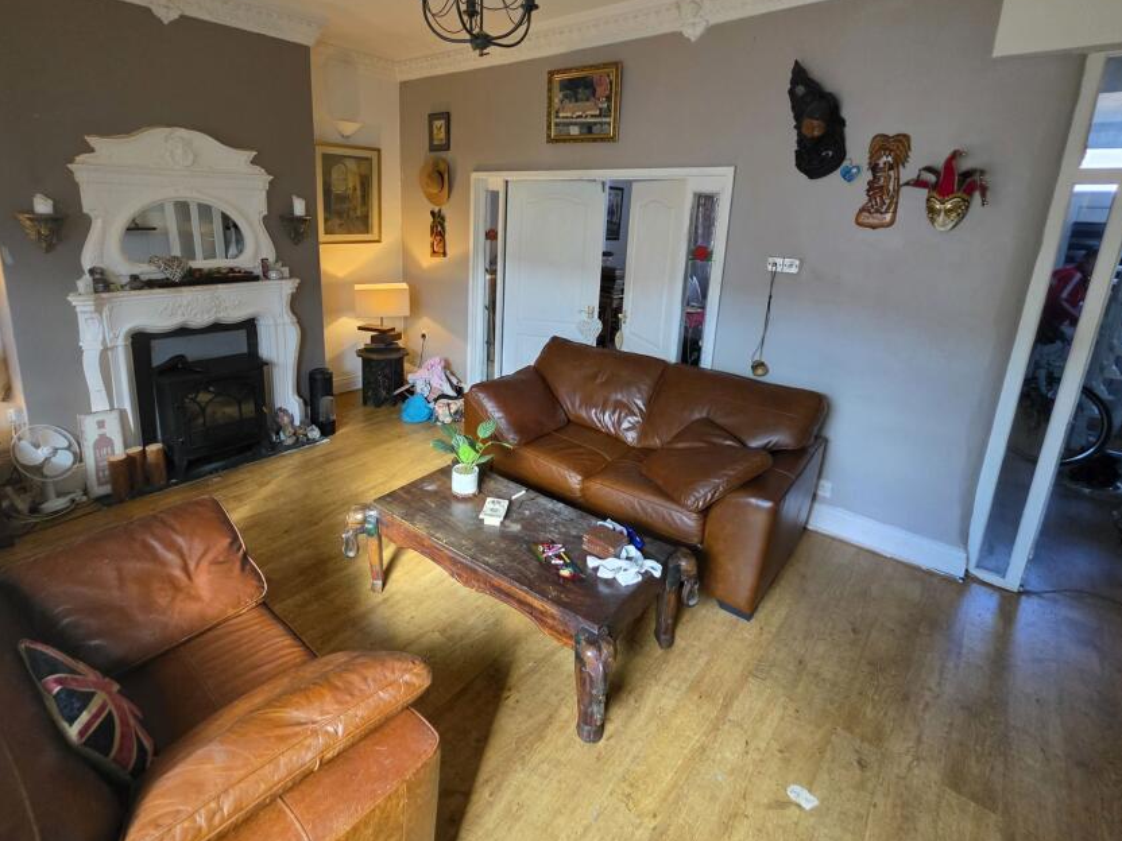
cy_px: 349
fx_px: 519
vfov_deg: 77.5
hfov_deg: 94.3
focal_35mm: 16
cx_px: 516
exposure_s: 1/100
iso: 500
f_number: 1.9
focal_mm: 2.2
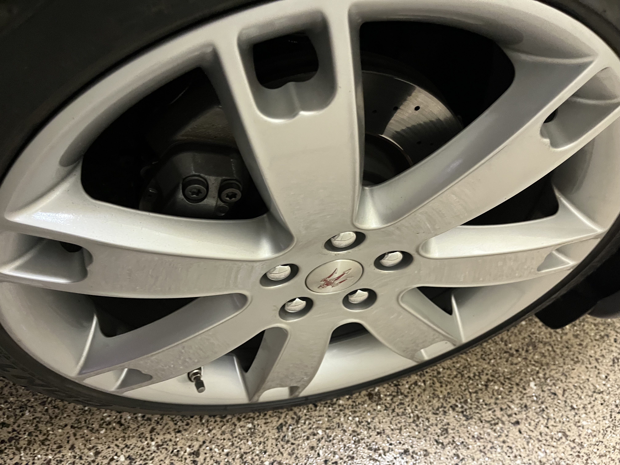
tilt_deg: -51.7
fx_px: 466
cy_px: 232
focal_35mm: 26
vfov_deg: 53.1
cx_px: 310
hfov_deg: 67.3
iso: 640
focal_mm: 5.1
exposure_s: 1/40
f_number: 1.6
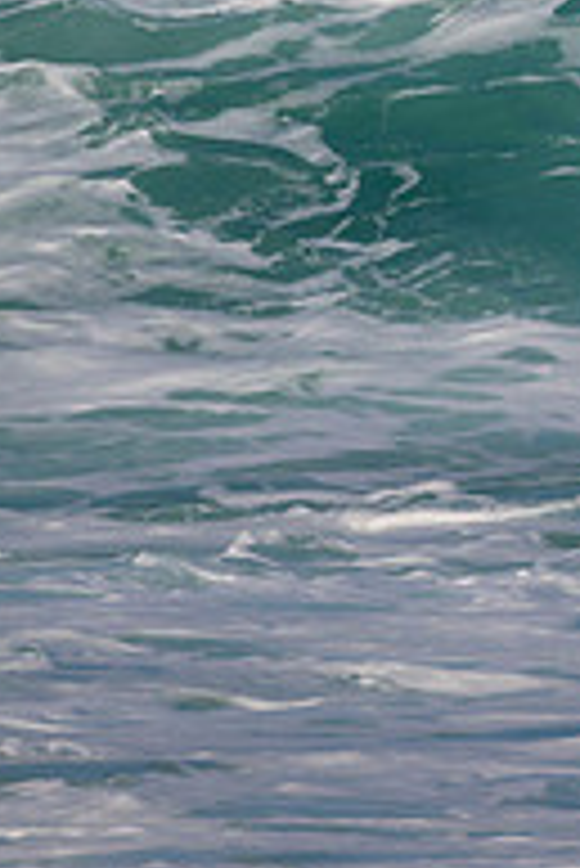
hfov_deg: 0.6
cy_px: 34
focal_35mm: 2407
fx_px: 58061
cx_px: 1196
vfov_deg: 0.9
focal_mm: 800
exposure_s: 1/2000
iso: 800
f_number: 11
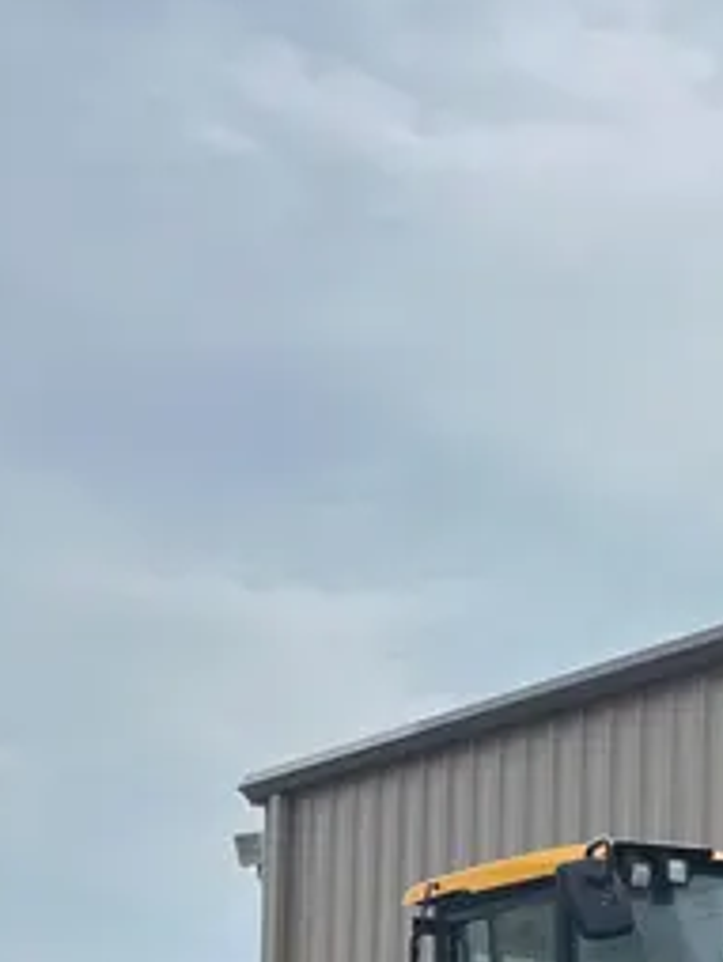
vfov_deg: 23.4
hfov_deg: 18.1
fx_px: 2085
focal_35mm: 75
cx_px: 992
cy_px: 1202
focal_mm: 5.1
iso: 50
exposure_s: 1/3745
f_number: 1.6
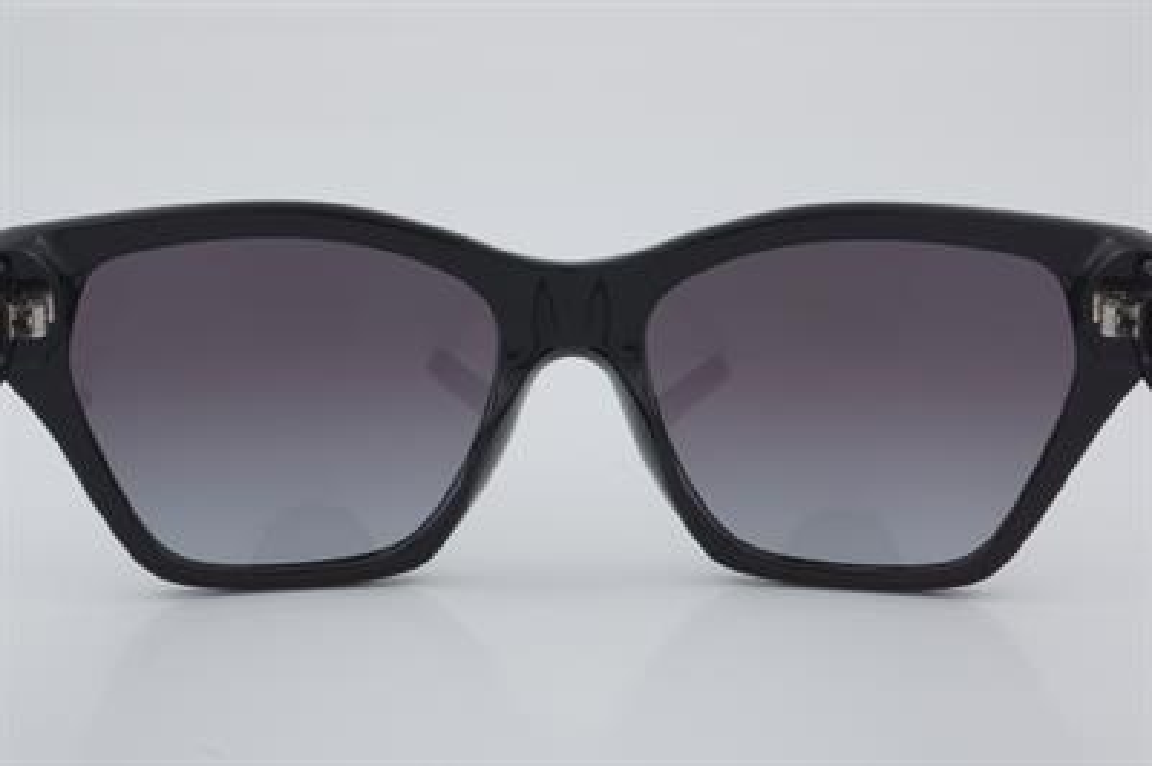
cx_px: 576
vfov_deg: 18.2
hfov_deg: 27.0
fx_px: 2398
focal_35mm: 75
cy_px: 383
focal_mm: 50
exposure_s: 1/4
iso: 100
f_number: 32
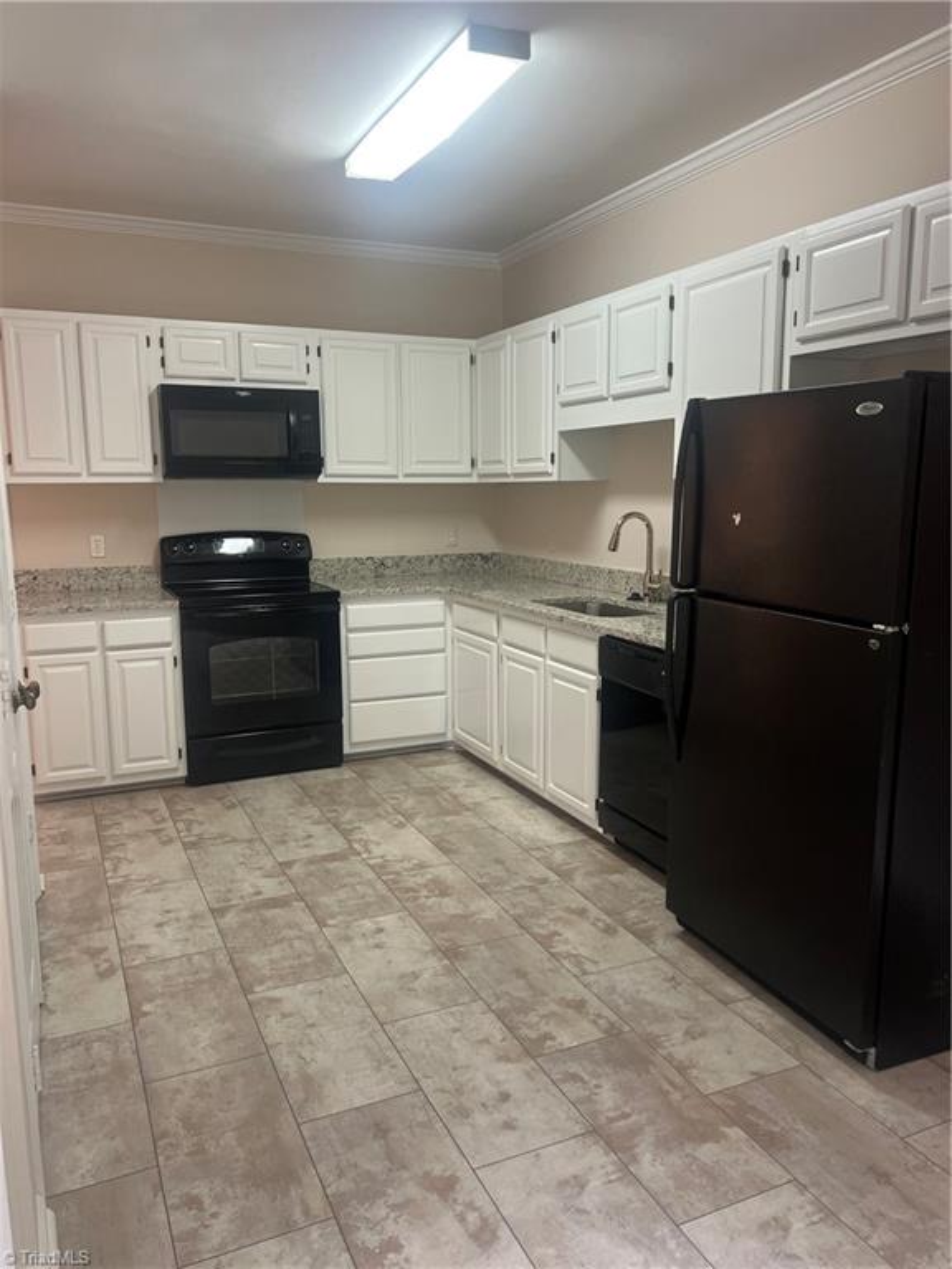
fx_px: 953
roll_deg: +0.1
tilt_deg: -8.2
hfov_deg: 53.1
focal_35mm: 26
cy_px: 634
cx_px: 476
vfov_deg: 67.3
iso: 125
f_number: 1.5
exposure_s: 1/60
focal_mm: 5.7
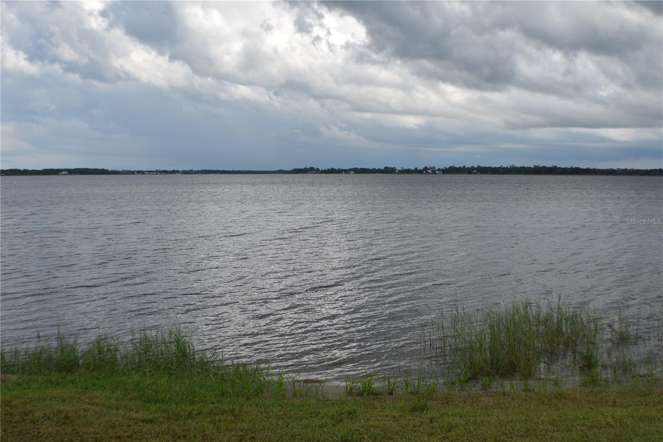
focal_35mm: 54
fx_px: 994
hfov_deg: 36.9
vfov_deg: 25.0
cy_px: 221
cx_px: 332
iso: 200
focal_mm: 36
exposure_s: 1/400
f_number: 10
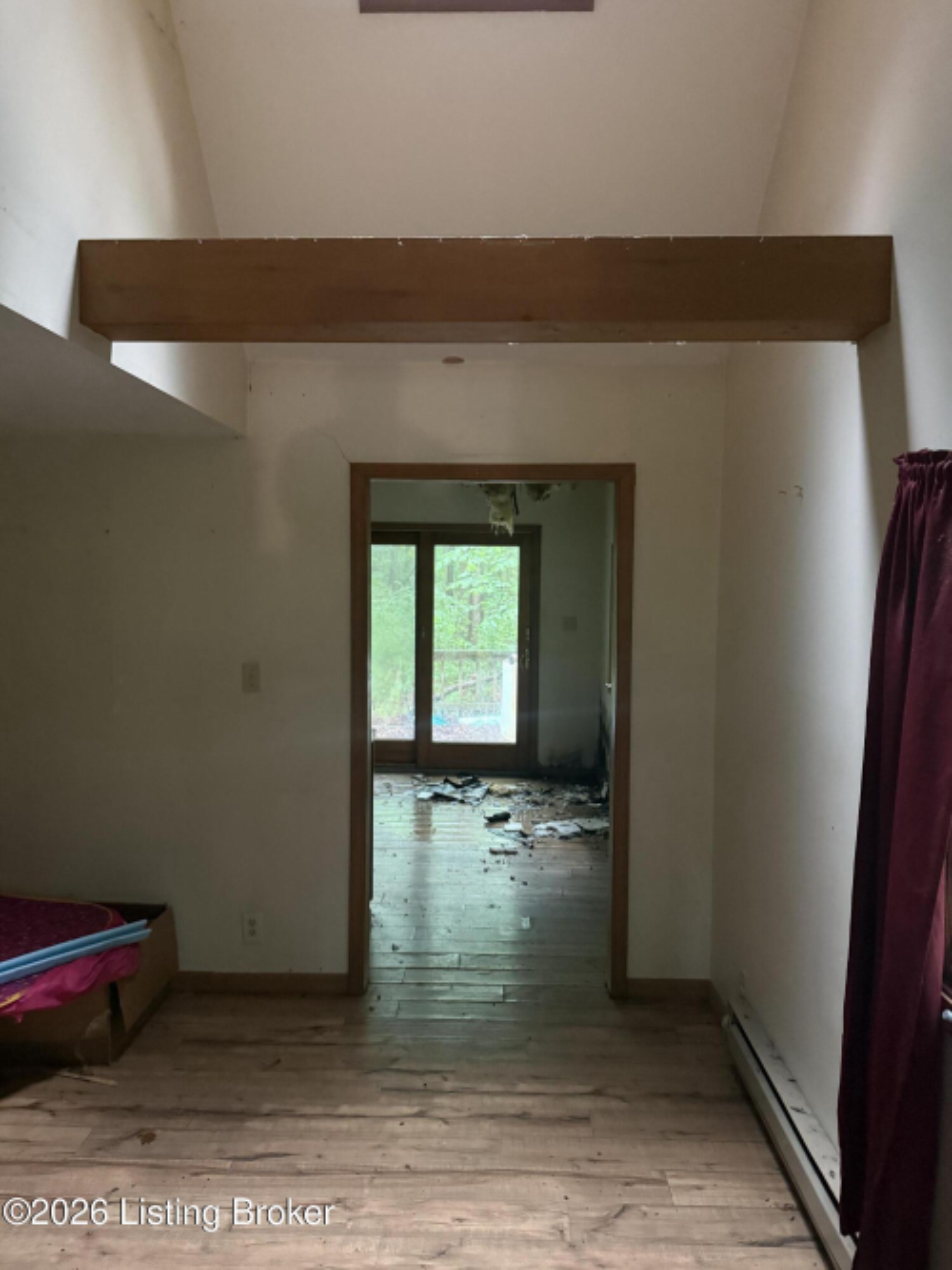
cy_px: 635
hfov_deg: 56.8
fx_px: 880
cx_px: 476
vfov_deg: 71.6
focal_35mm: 24
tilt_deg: -2.5
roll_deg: -0.2
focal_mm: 6.76
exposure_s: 1/36
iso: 1000
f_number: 1.78
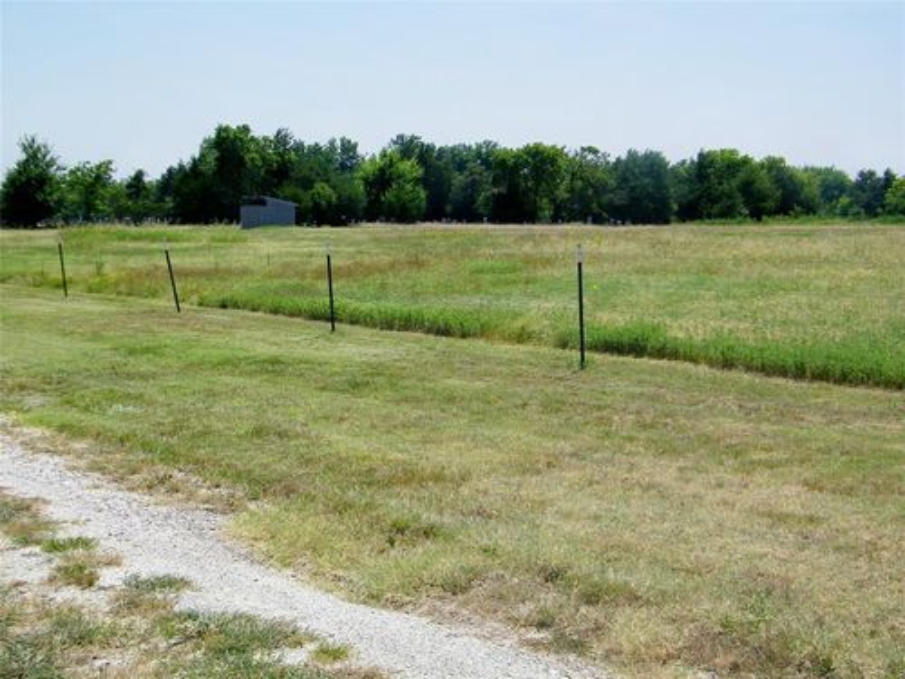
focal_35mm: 49
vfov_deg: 29.7
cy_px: 340
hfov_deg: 38.9
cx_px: 452
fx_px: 1281
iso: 80
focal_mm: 8.8
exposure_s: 1/250
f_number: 8
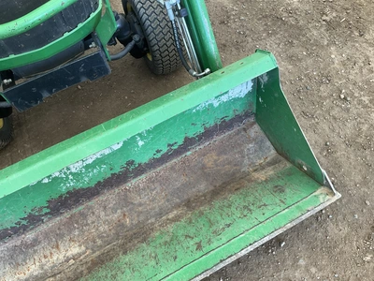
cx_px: 187
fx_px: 313
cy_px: 140
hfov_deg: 61.7
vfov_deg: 48.2
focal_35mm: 29
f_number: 1.8
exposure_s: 1/100
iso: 50
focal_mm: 3
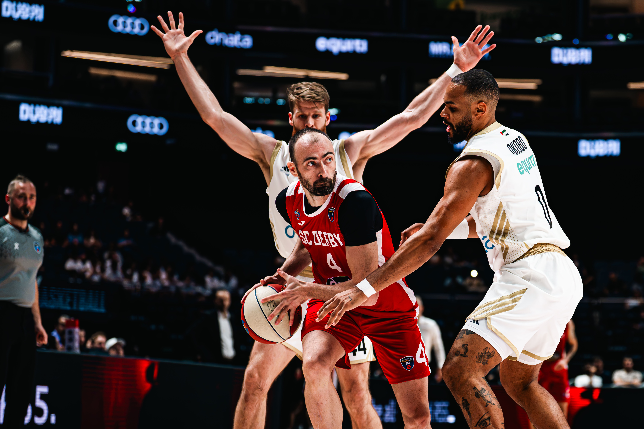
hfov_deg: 18.9
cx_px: 433
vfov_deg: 12.7
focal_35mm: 108
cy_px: 288
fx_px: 1925
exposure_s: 1/1600
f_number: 2.8
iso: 2000
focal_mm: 80
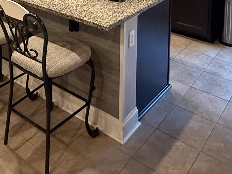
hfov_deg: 40.4
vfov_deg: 24.7
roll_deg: -1.3
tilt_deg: -4.7
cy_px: -79
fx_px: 315
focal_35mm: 47
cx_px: 103
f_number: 2.2
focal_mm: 2.22
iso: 800
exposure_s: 1/60
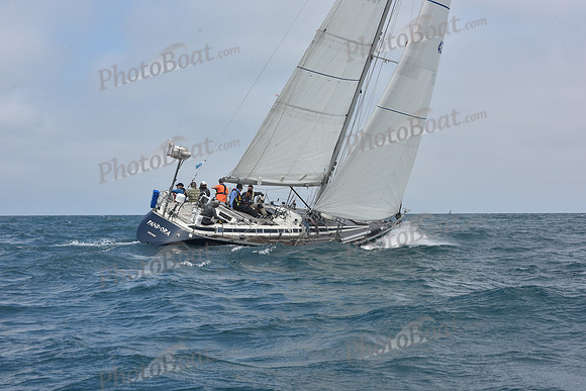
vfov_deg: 19.5
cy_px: 196
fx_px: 1140
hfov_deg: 28.8
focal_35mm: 70
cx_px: 293
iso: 250
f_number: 10
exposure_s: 1/800
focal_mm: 70
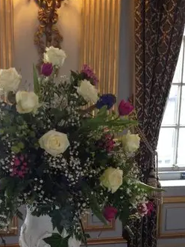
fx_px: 420
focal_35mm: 59
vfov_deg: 32.0
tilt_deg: -12.3
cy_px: 191
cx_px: 64
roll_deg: -1.2
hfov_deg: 24.7
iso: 250
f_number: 2.4
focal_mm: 4.28
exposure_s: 1/20
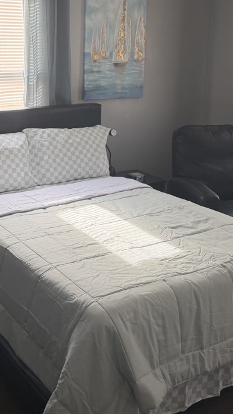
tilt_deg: -13.8
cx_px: 94
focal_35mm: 48
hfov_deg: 24.9
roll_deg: +0.0
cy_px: 168
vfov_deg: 42.7
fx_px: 527
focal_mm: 6.76
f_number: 1.78
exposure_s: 1/161
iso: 200
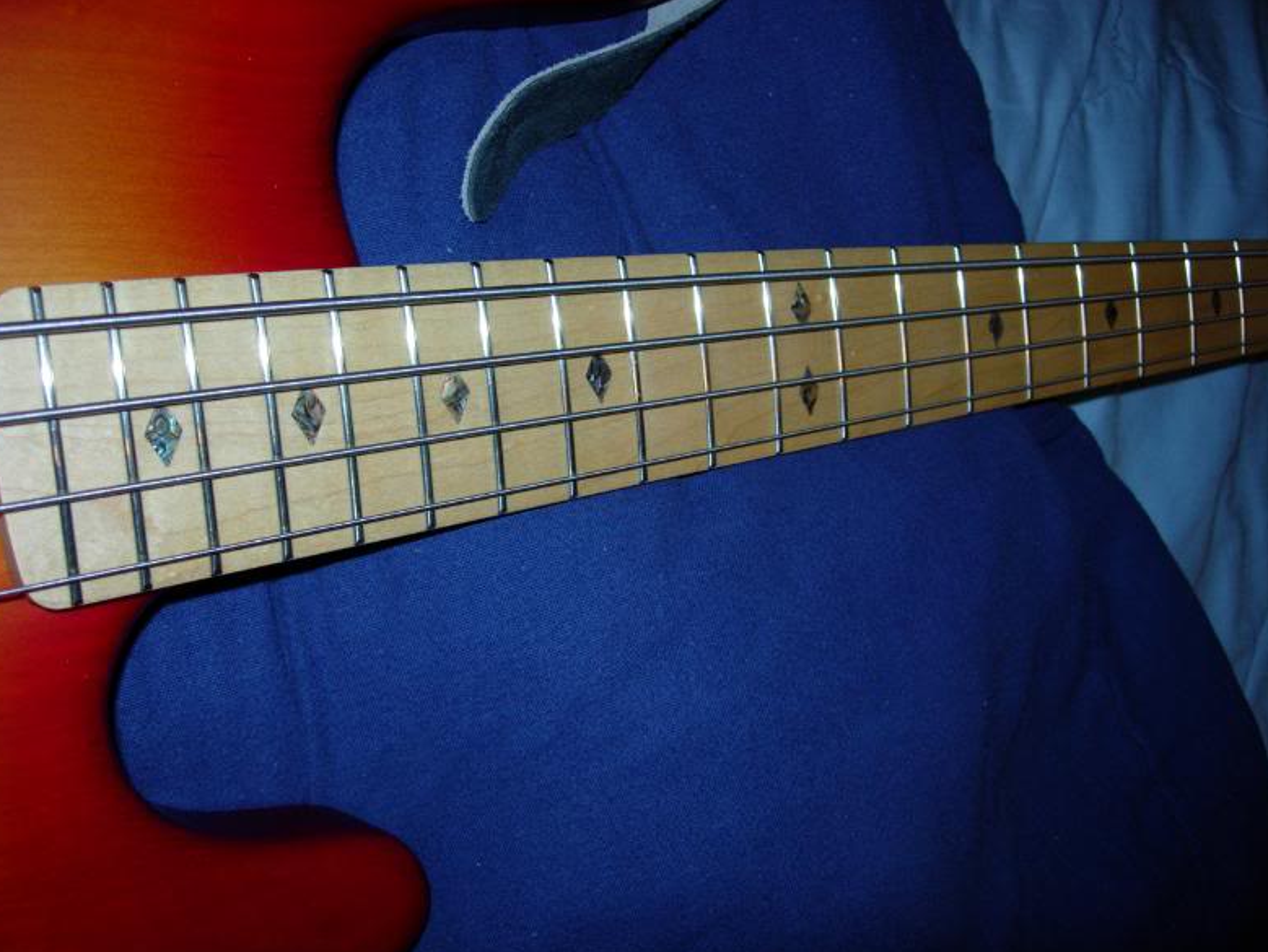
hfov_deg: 47.8
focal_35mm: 39
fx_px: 1429
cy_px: 483
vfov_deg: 36.8
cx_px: 628
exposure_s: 1/64
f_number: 2.8
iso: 79
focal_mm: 7.8
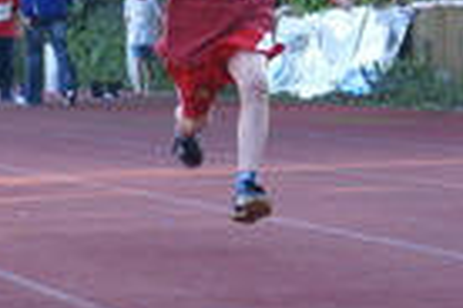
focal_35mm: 410
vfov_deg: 3.4
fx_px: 5273
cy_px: 70
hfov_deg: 5.0
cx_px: 275
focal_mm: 70
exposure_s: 1/250
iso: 500
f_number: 5.6
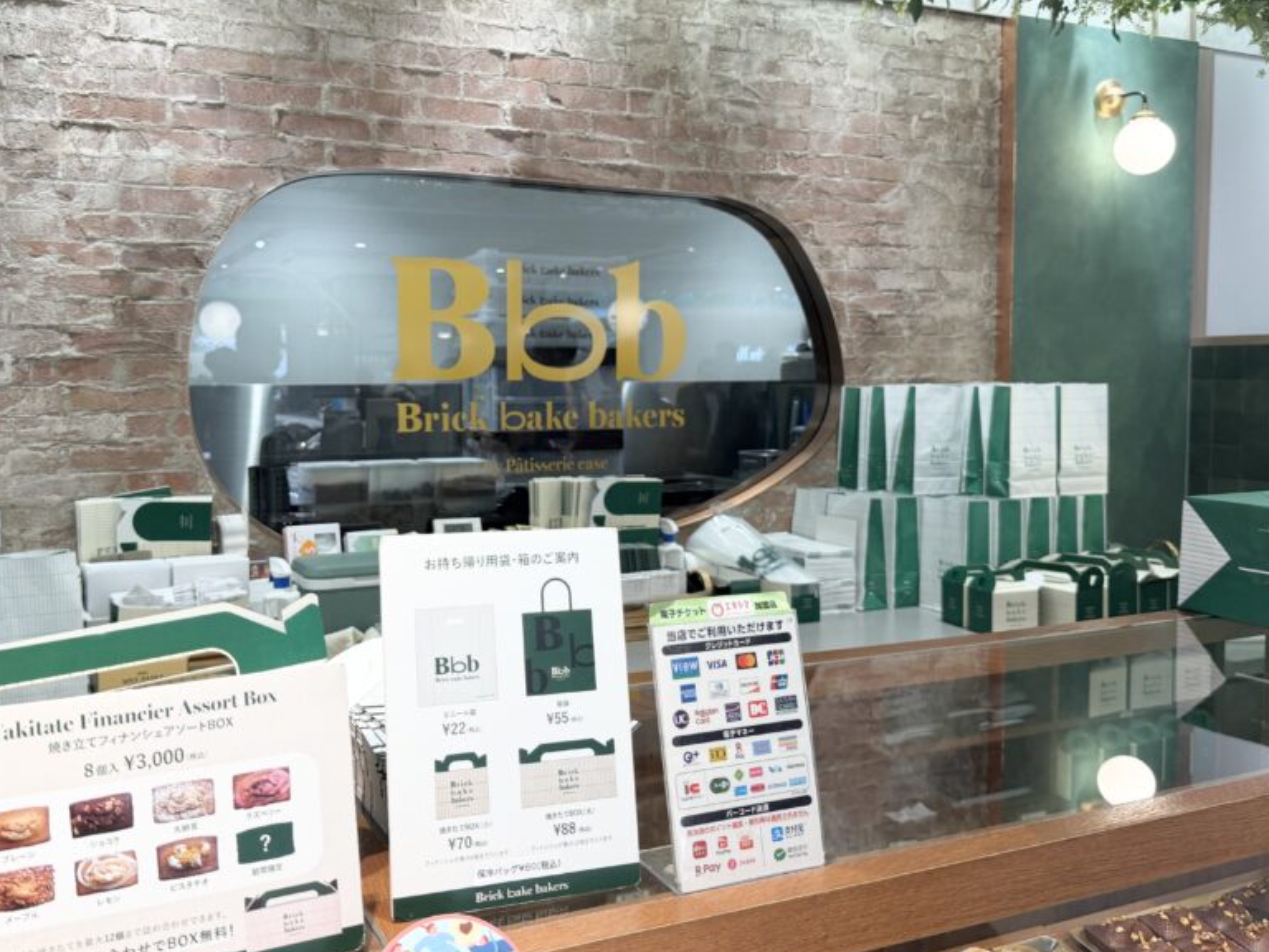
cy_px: 468
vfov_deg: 44.2
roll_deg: +1.3
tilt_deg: -4.2
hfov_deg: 56.5
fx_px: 1173
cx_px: 534
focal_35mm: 32
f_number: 1.78
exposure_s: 1/121
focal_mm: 6.76
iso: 80
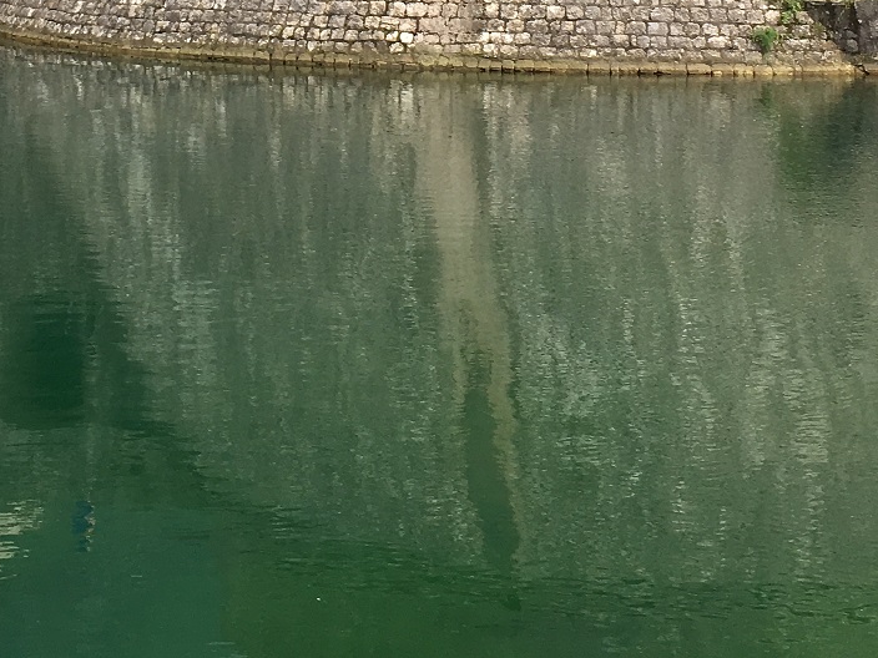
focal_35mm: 83
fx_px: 2105
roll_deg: +0.7
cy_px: -272
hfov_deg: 23.4
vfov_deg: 16.5
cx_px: 259
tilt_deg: +2.4
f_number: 2.2
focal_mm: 4.15
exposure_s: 1/425
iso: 25
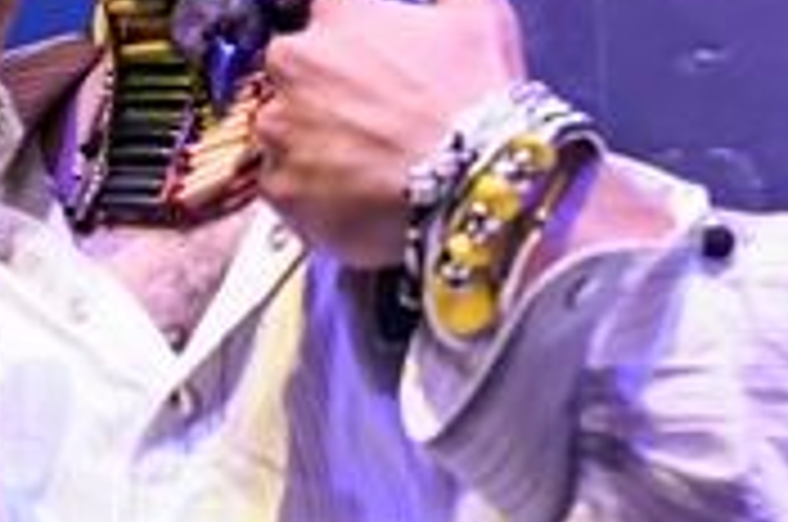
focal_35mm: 264
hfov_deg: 7.8
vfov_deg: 5.2
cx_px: 243
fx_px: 5768
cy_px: 43
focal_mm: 71
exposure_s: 1/320
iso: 3200
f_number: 4.5
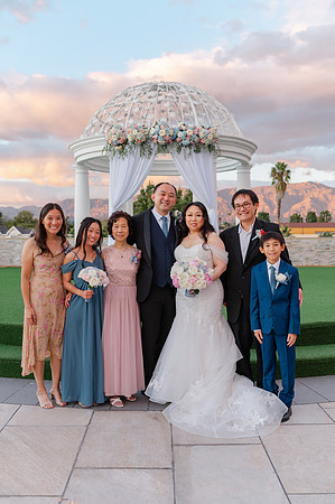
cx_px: 168
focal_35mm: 35
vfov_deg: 54.5
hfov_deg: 37.8
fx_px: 490
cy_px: 252
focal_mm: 35
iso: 160
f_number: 4
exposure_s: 1/125
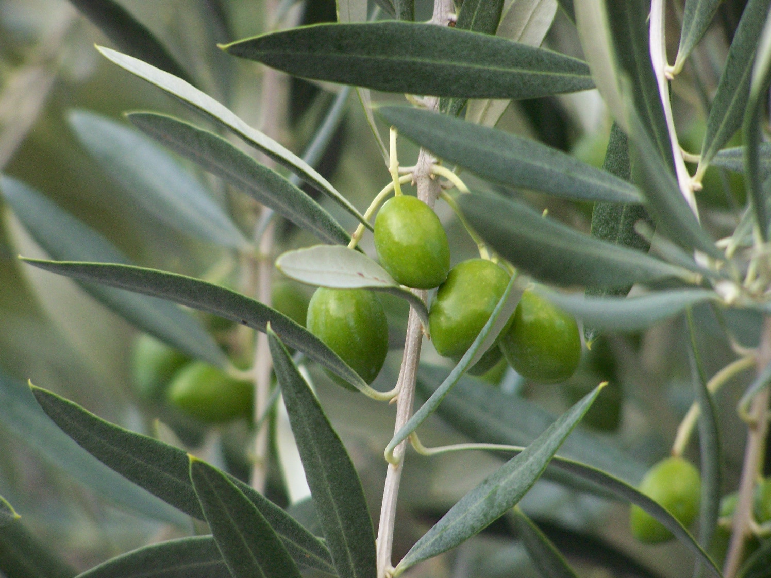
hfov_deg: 5.2
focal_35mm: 380
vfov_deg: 3.9
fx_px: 8464
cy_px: 289
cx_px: 386
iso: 160
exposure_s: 1/100
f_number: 3.7
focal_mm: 63
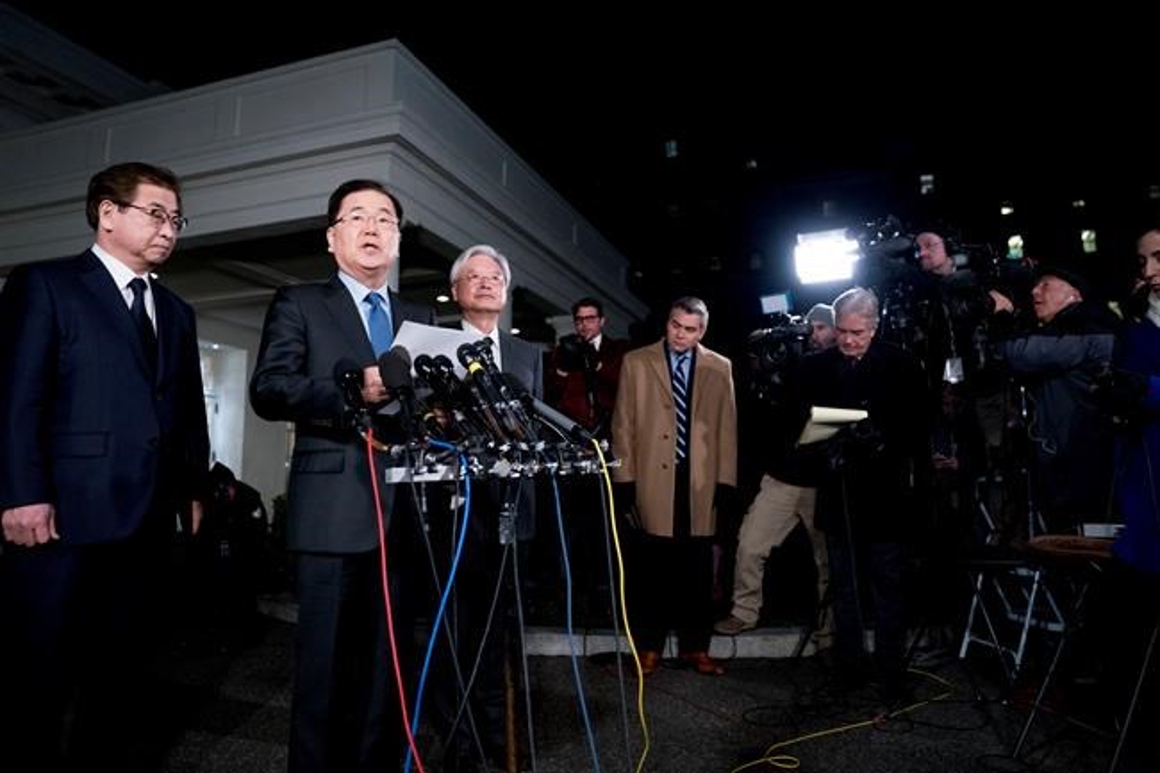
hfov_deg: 73.8
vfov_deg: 53.1
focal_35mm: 24
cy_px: 386
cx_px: 580
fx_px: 773
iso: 4000
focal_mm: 24
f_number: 2.8
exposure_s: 1/500
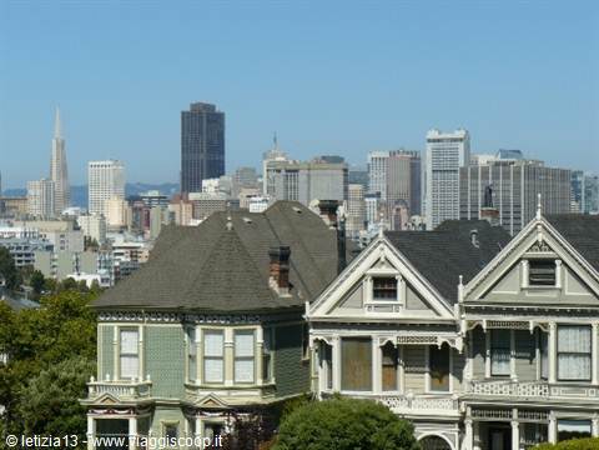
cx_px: 300
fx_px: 2111
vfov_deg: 12.1
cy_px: 225
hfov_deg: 16.1
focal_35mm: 122
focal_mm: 20.3
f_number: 7.1
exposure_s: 1/500
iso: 100
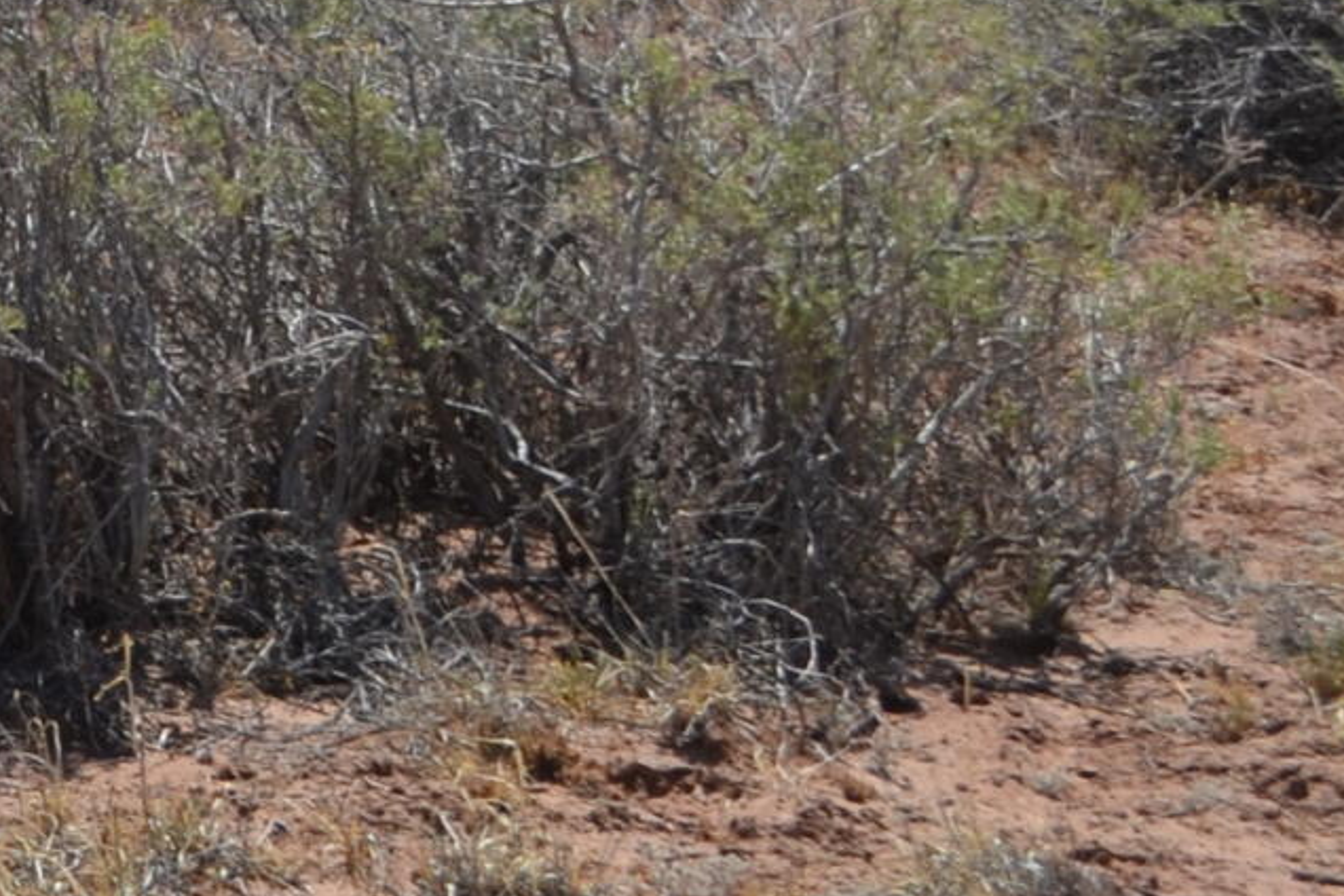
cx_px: -1720
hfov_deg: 10.0
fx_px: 6869
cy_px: -199
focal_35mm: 184
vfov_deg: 7.4
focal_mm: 26
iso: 100
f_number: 8
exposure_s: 1/250
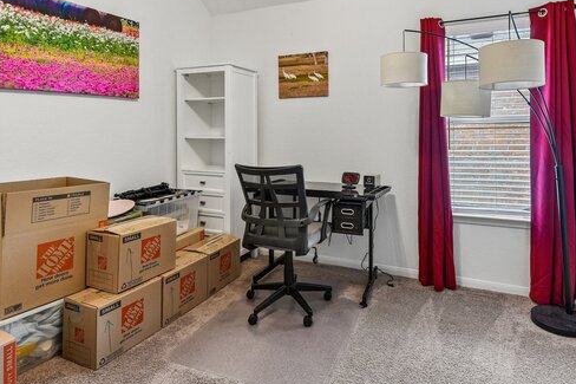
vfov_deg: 58.6
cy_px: 140
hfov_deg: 80.9
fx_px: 336
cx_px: 321
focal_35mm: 21
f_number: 8
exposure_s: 1/15
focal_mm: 16
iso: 1400
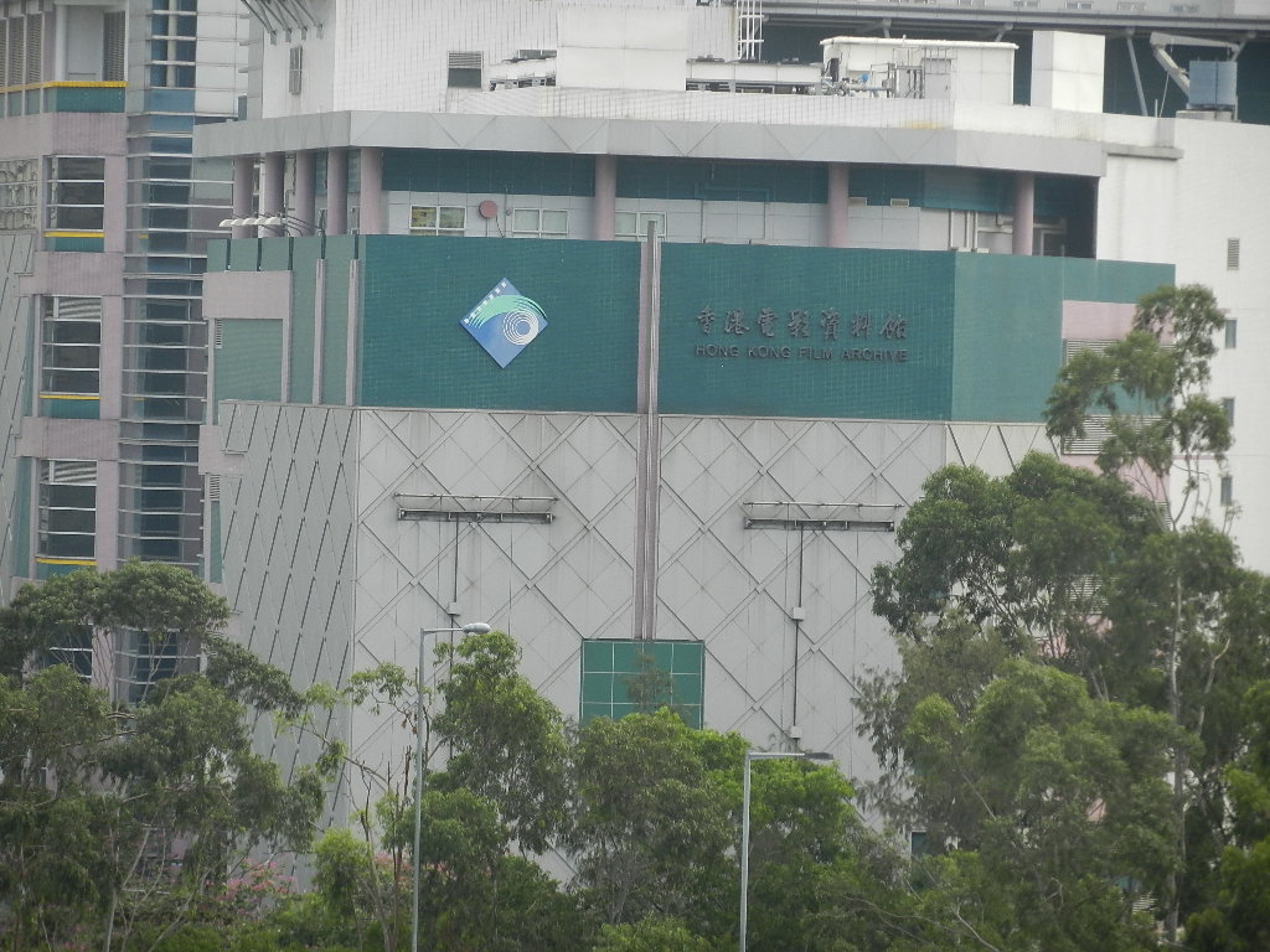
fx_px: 9245
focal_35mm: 252
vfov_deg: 5.9
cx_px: 635
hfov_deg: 7.9
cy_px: 476
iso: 160
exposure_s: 1/250
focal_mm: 45.3
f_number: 5.3
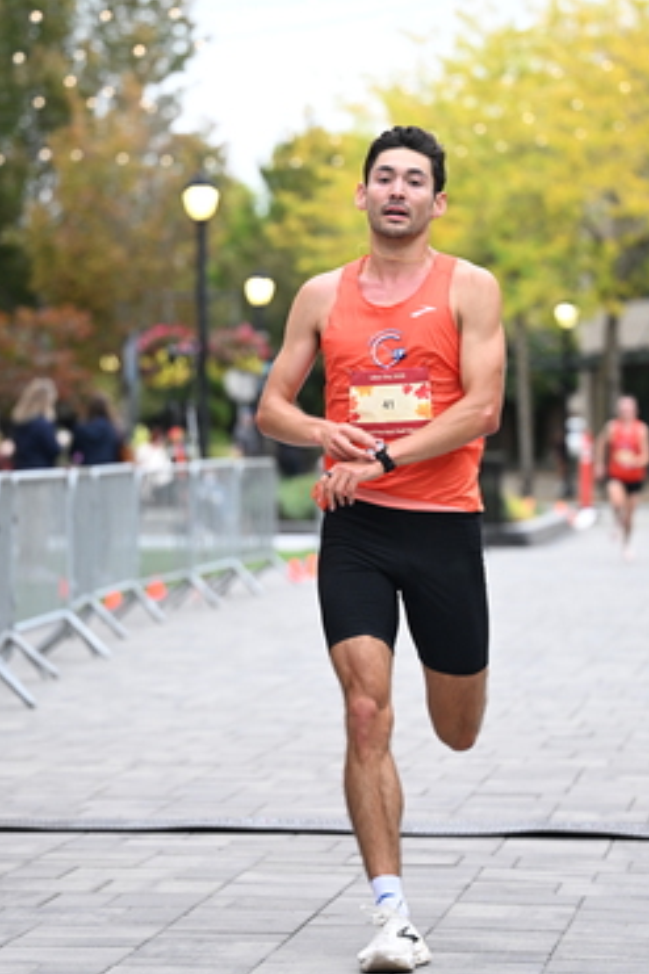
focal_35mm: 141
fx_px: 3816
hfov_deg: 9.7
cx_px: 382
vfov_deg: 14.5
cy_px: 389
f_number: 2.8
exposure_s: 1/800
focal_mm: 95
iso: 1600
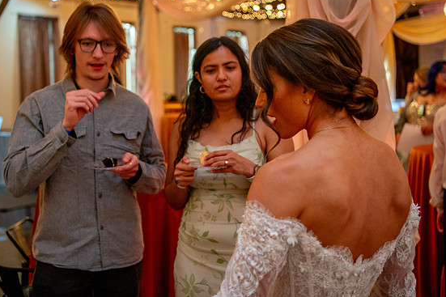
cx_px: 194
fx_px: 694
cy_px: 116
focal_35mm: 56
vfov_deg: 24.1
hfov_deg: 35.6
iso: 4000
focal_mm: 44
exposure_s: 1/200
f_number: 2.8
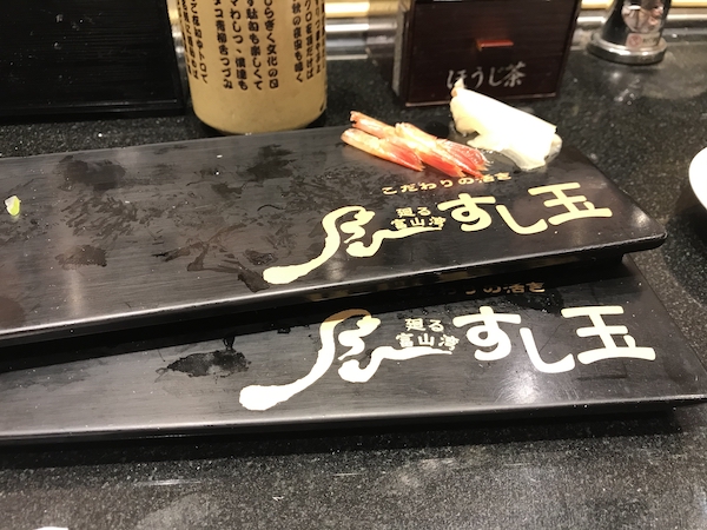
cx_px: 354
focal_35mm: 28
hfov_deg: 63.4
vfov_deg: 49.7
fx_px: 572
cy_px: 265
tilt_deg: -39.7
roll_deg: -0.5
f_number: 1.8
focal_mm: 3.99
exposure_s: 1/15
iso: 40
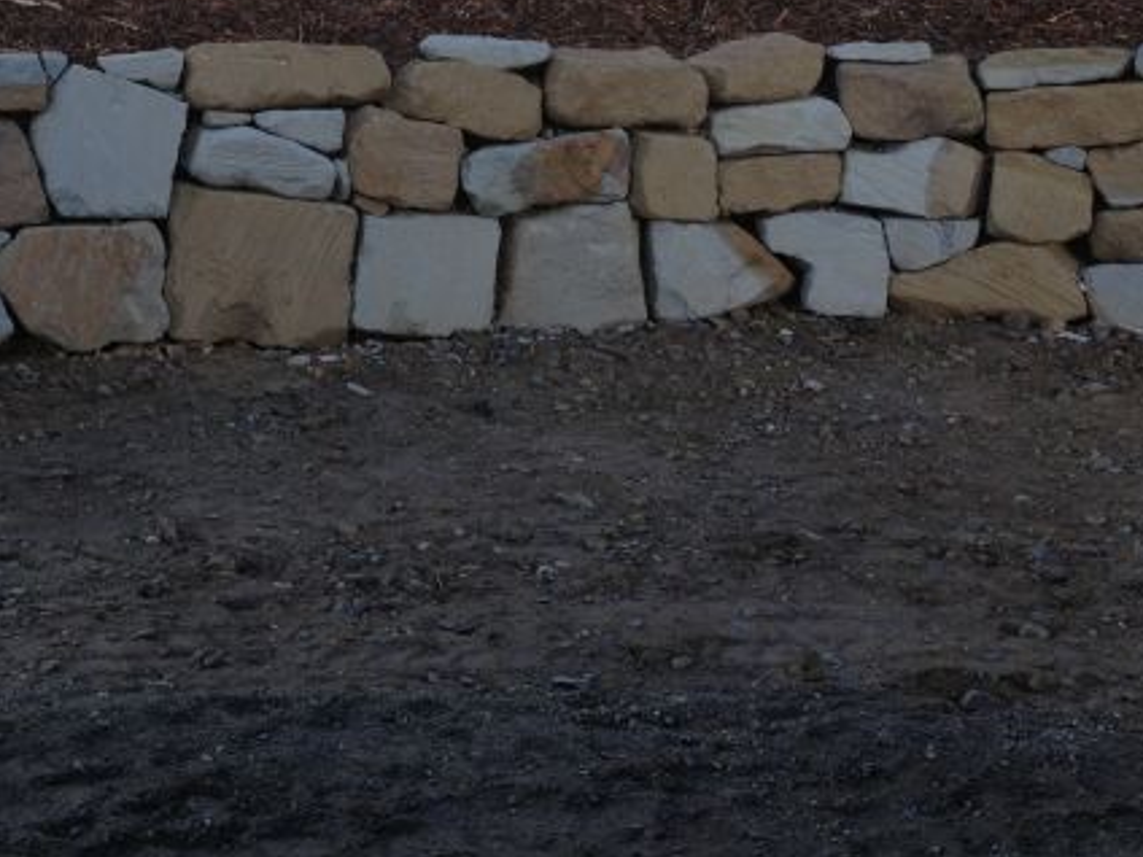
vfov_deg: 21.8
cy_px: 119
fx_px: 2179
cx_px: 256
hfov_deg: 28.8
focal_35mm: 66
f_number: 2.4
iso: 50
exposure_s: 1/365
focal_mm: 4.28
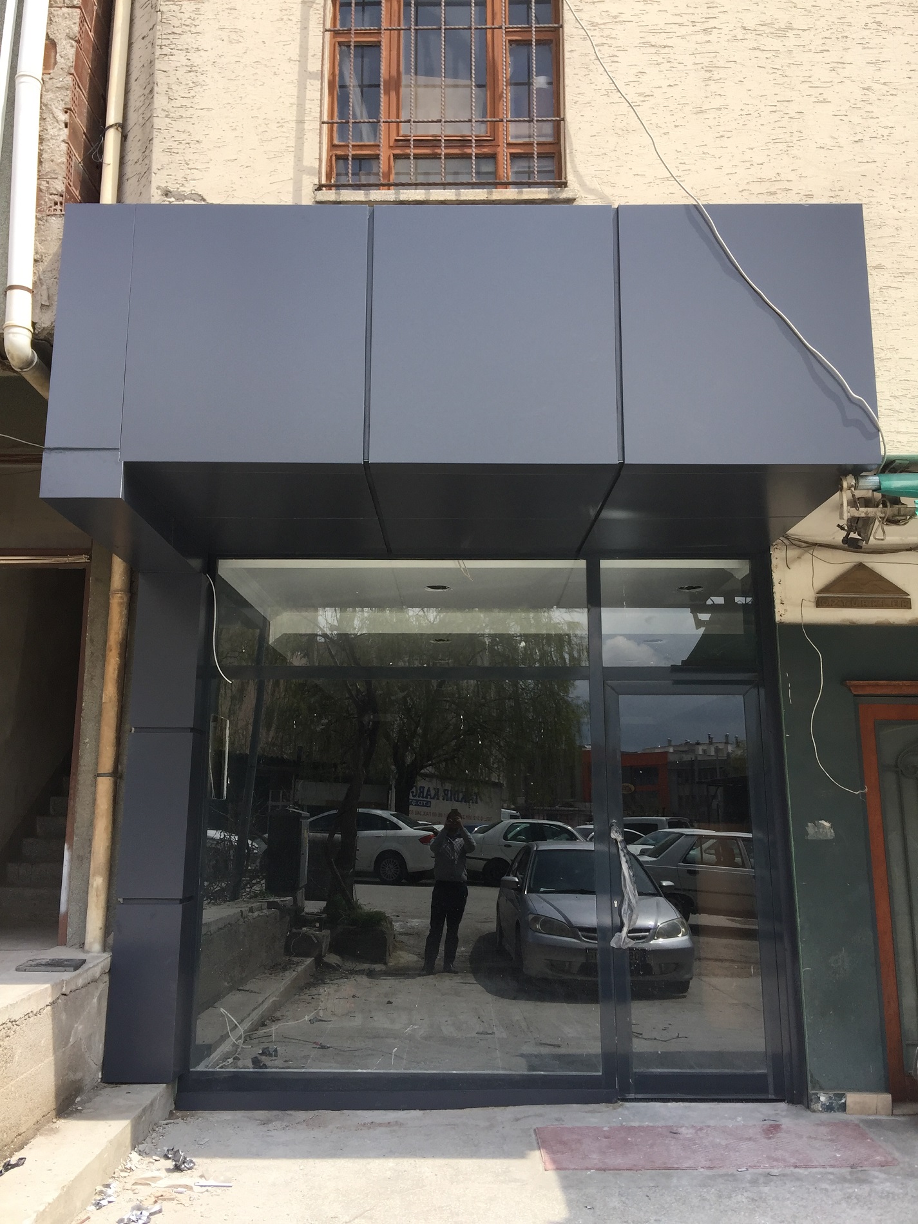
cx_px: 459
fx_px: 1025
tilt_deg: +13.1
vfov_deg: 61.7
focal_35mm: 29
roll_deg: +0.1
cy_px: 612
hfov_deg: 48.2
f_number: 2.2
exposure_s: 1/920
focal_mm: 4.15
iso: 32
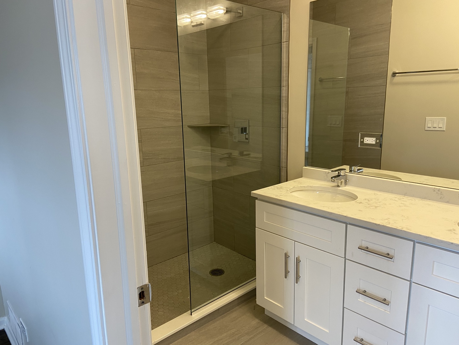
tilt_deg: -12.6
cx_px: 230
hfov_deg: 67.3
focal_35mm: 26
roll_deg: +1.2
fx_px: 345
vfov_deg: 53.1
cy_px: 172
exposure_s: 1/60
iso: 80
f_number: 1.8
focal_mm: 4.25
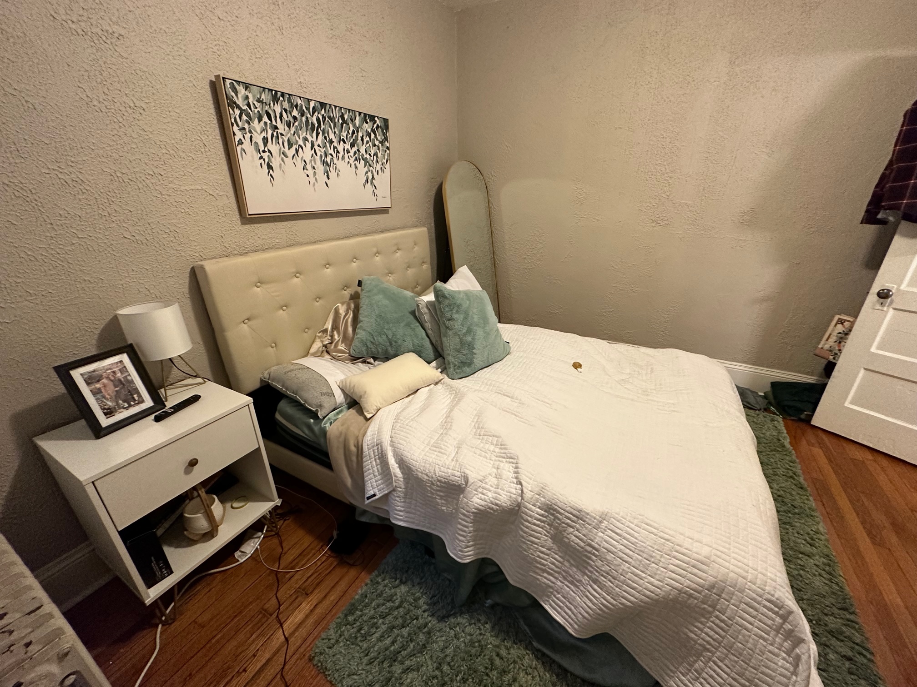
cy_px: 344
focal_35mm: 14
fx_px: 371
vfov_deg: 85.7
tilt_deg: -24.1
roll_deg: +0.4
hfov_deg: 102.1
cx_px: 458
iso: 500
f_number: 2.2
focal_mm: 2.22
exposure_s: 1/60
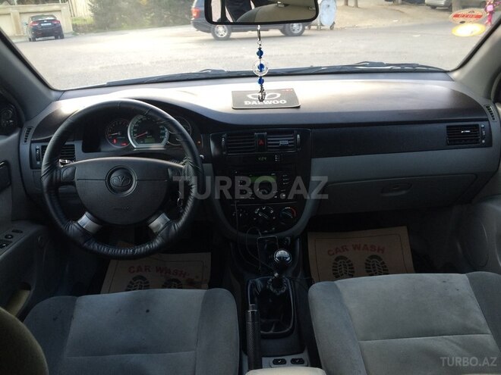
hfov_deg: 61.7
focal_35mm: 29
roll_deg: +0.4
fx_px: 420
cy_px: 188
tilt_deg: -22.0
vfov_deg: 48.2
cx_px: 250
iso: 40
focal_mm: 4.15
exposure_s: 1/33
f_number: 2.2
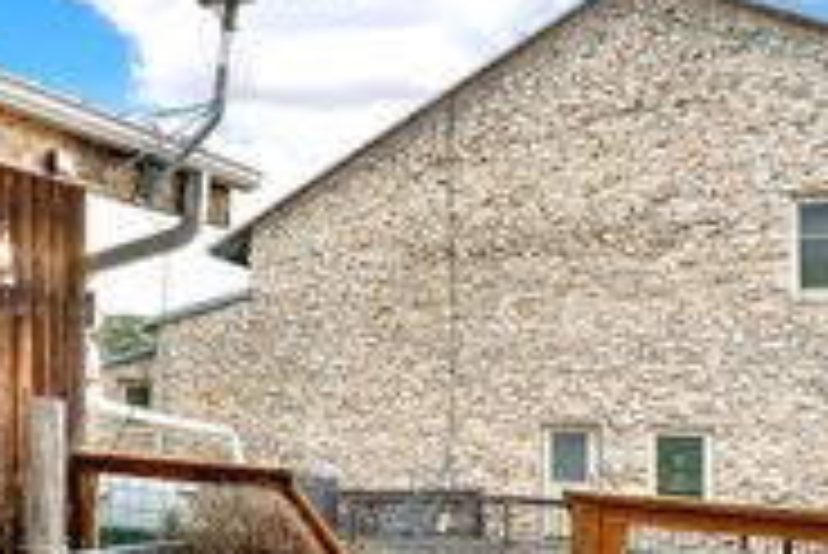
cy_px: 383
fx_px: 875
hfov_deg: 40.5
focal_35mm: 38
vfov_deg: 34.7
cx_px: -90
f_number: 5.6
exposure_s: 1/125
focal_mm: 14
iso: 100
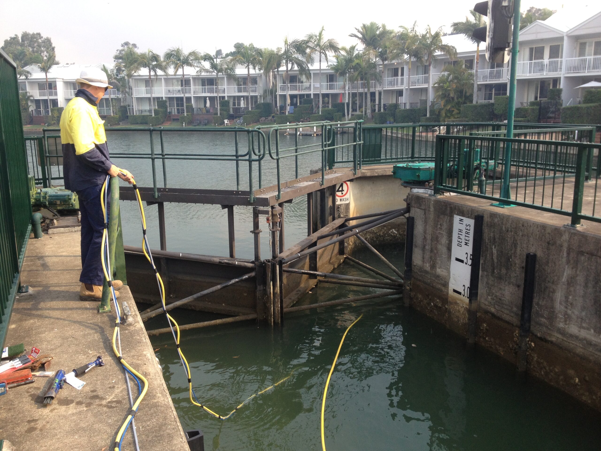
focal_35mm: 35
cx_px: 300
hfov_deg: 52.6
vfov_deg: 40.7
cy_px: 226
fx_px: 608
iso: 50
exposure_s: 1/238
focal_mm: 4.28
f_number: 2.4
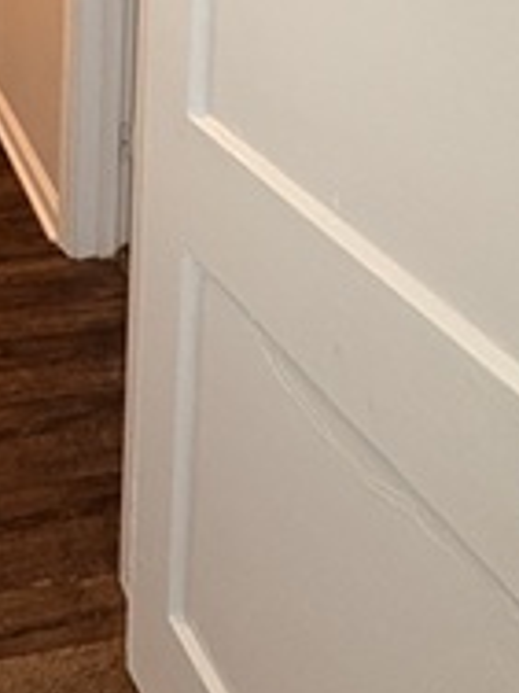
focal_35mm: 46
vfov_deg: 30.5
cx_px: -46
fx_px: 920
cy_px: -251
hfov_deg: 28.7
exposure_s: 1/60
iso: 250
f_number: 2.2
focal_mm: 2.22
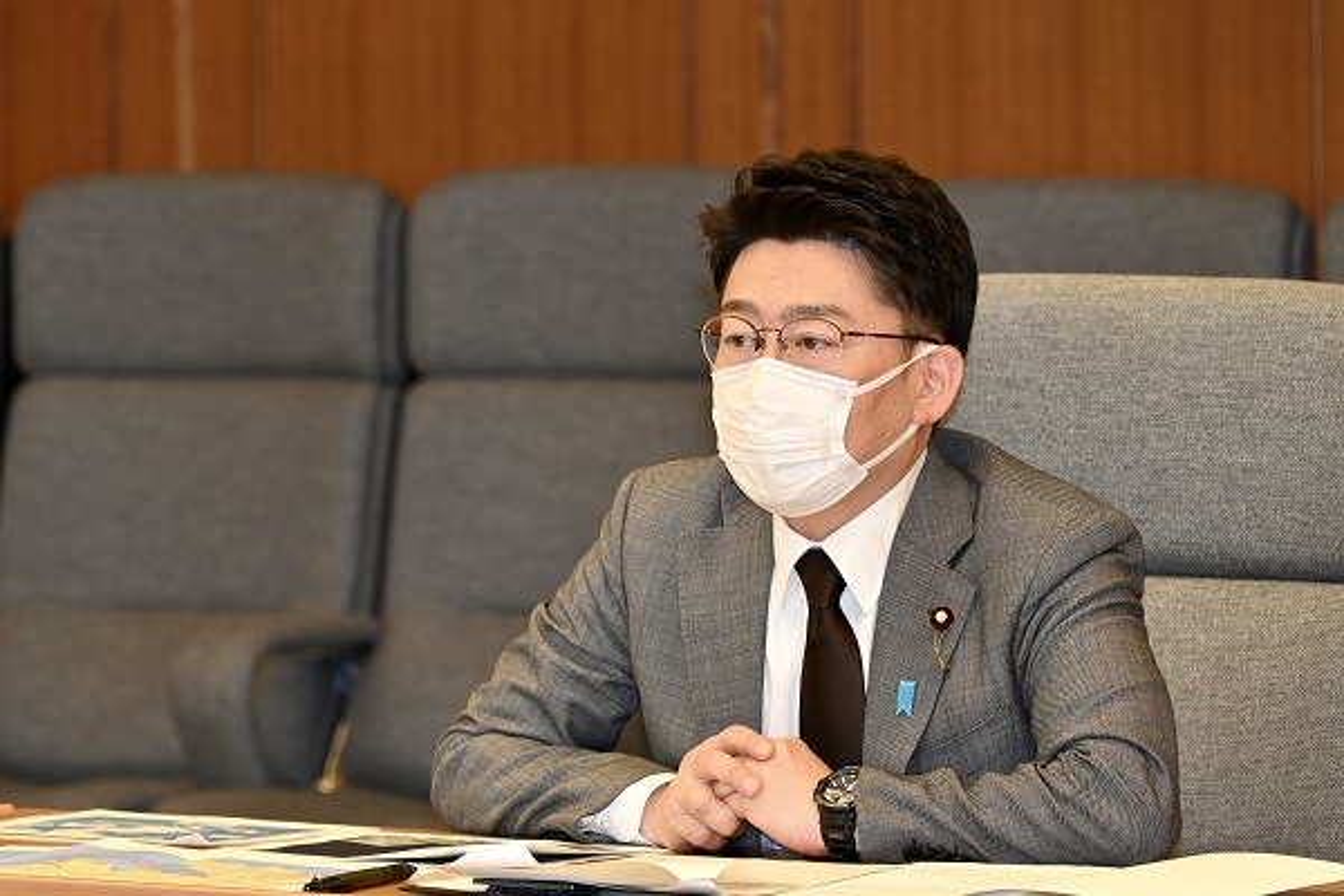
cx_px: 672
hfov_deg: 10.3
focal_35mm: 200
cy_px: 448
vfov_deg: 6.9
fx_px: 7466
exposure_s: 1/60
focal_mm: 200
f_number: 6.3
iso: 320
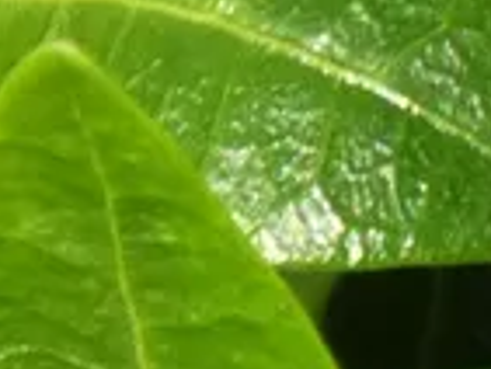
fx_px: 9639
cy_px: 790
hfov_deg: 2.9
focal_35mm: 679
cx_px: -589
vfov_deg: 2.2
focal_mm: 26.9
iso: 100
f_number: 5.4
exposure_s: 1/80
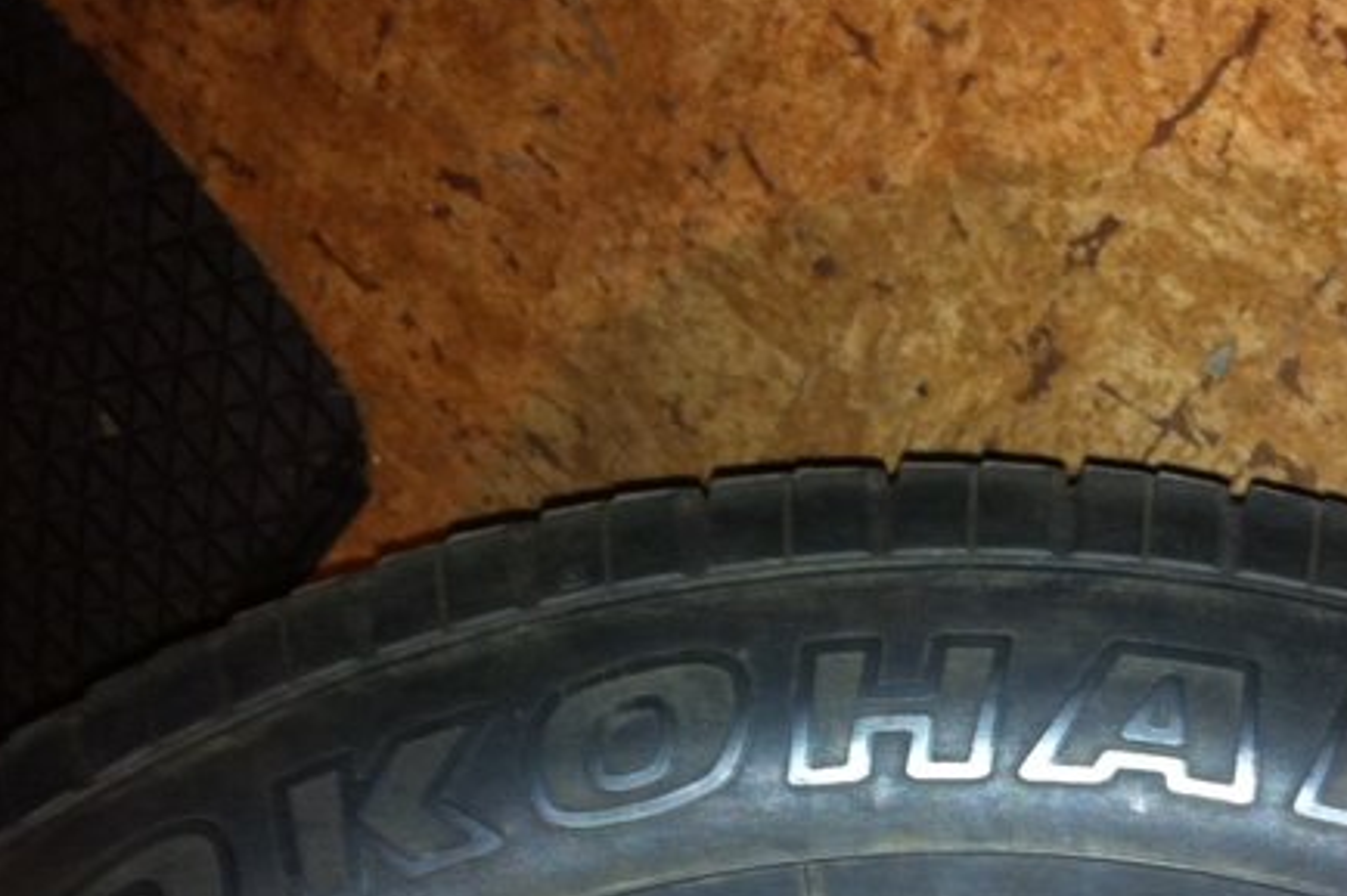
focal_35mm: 67
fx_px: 2506
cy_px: 856
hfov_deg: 29.7
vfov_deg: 19.8
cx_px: 978
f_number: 2.8
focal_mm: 3.85
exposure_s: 1/15
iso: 160
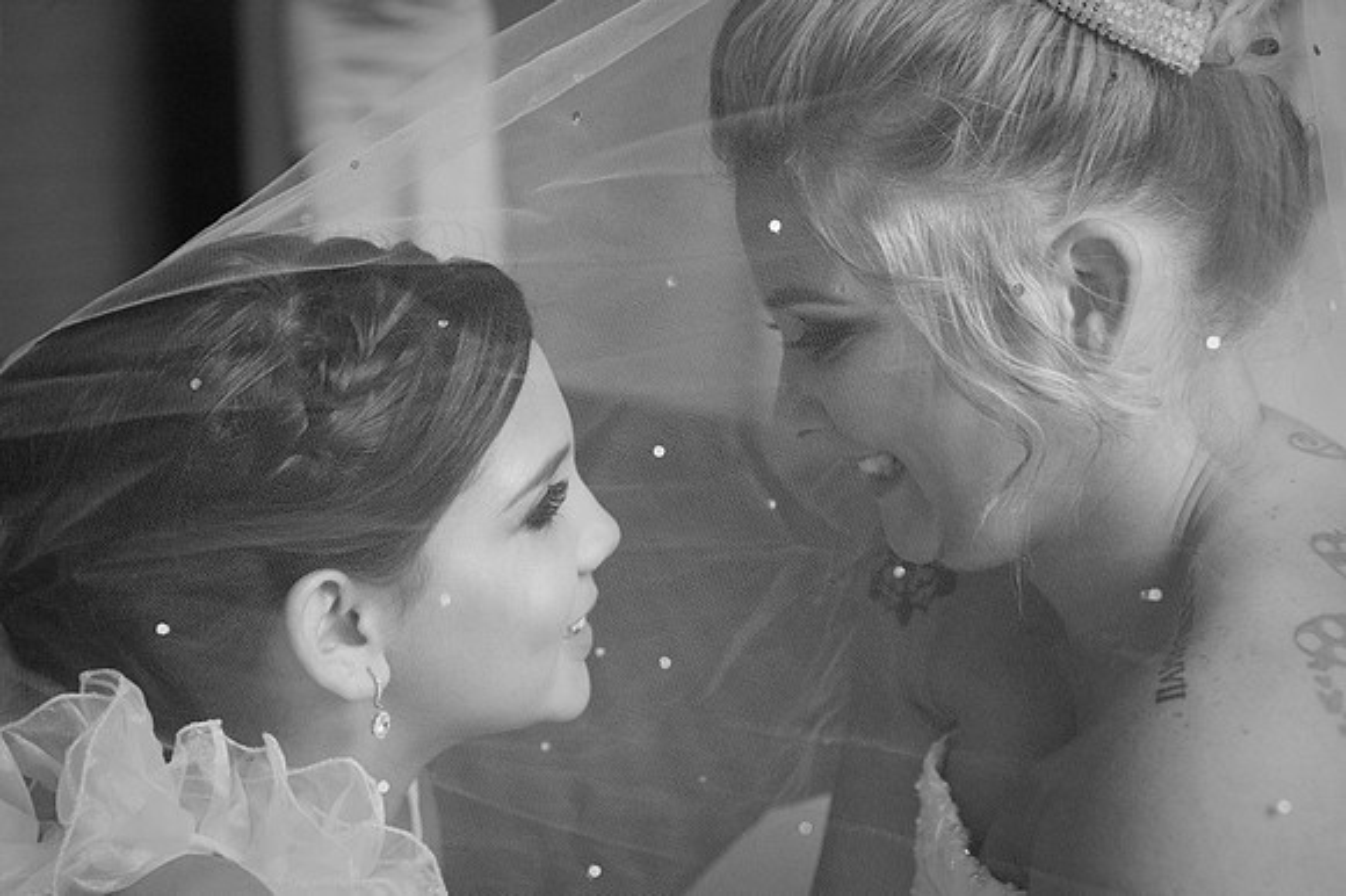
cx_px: 673
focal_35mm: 60
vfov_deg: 22.6
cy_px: 448
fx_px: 2242
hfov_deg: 33.4
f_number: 5.6
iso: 3200
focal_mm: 60
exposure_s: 1/160
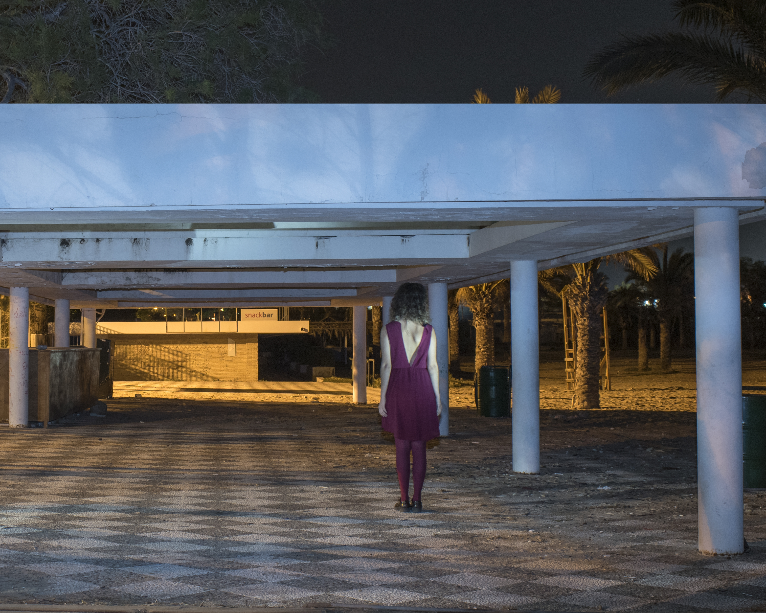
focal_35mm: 64
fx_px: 1451
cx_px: 183
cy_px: 264
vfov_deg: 23.8
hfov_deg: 29.1
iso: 800
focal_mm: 36
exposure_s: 2
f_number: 8
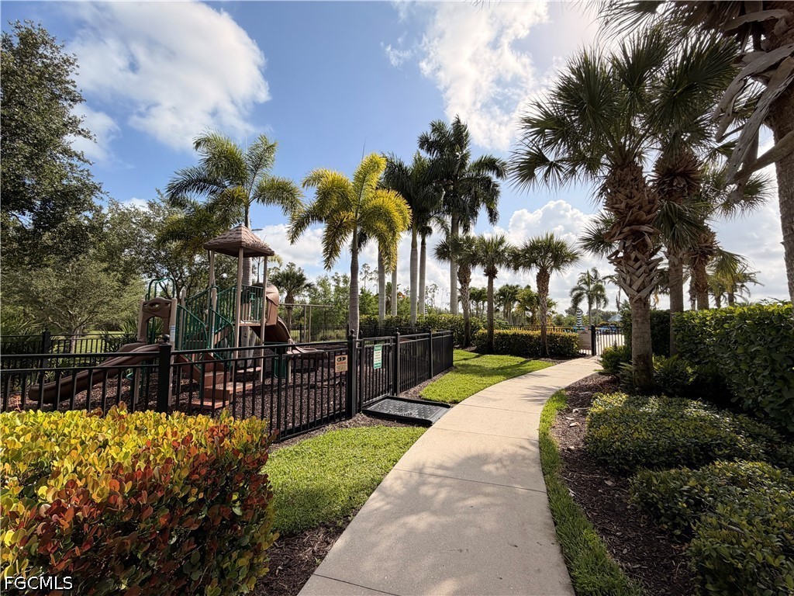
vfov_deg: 85.7
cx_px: 397
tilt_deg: +4.2
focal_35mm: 14
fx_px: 321
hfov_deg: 102.1
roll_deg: -0.5
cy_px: 298
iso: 20
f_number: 2.2
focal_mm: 2.22
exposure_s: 1/830
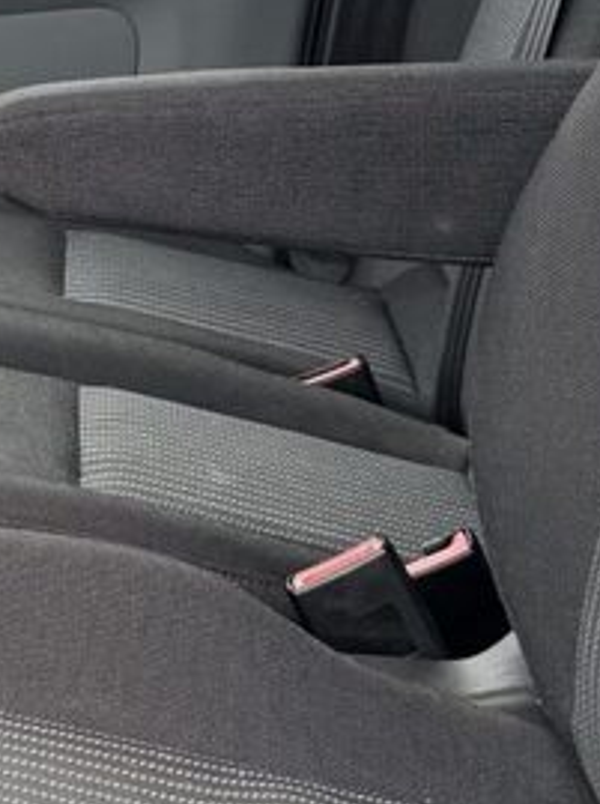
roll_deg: +3.3
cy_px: 209
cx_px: -454
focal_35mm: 143
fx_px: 3313
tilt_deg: -9.5
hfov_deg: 9.8
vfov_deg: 13.8
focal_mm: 6.76
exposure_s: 1/582
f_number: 1.78
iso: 80
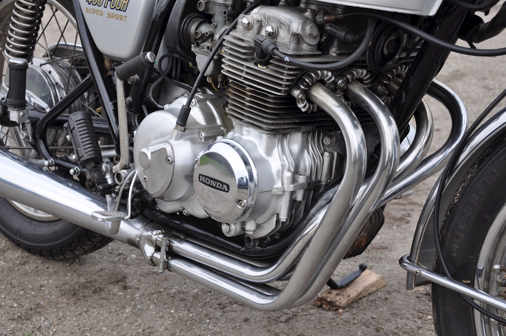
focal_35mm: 75
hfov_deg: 27.0
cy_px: 168
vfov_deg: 18.1
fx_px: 1053
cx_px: 253
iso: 200
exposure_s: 1/160
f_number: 6.3
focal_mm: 50
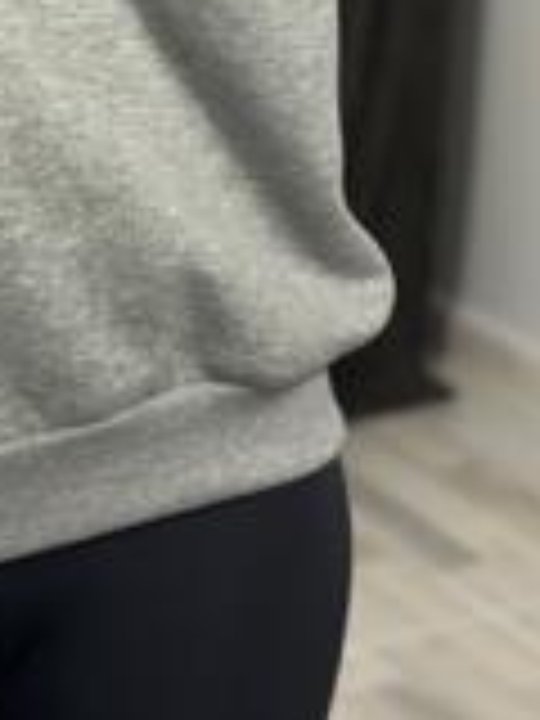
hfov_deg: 11.8
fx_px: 2579
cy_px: -124
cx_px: -54
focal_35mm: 124
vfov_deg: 15.4
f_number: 1.78
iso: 125
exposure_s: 1/100
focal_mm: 6.86
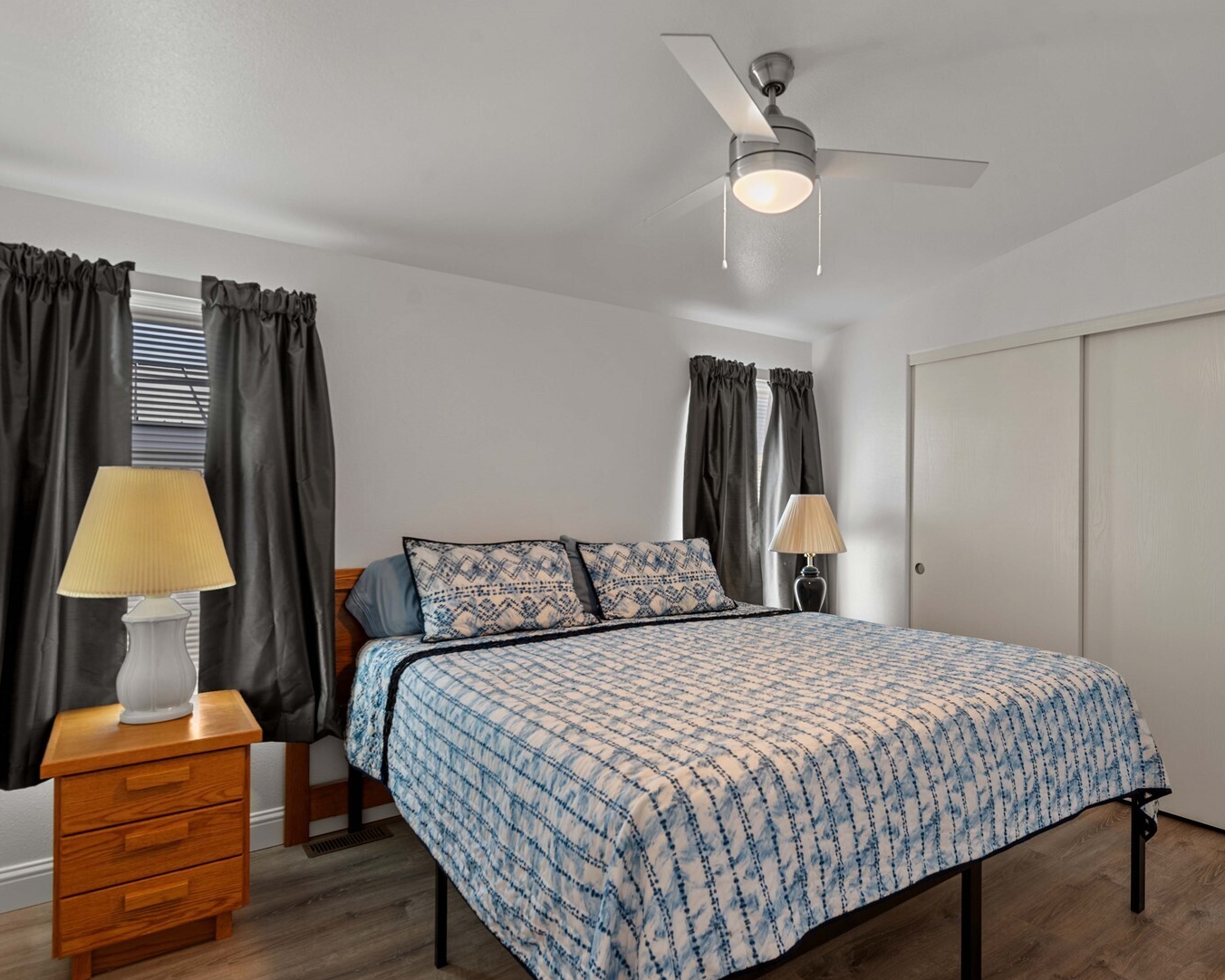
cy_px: 499
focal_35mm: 20
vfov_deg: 68.1
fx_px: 725
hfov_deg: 79.7
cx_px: 715
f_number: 8
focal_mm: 17
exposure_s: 1/1.67
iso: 200
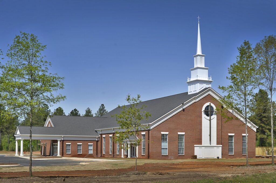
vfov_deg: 26.9
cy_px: 92
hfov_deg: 39.6
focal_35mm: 50
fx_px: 383
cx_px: 138
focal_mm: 50
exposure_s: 1/200
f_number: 8
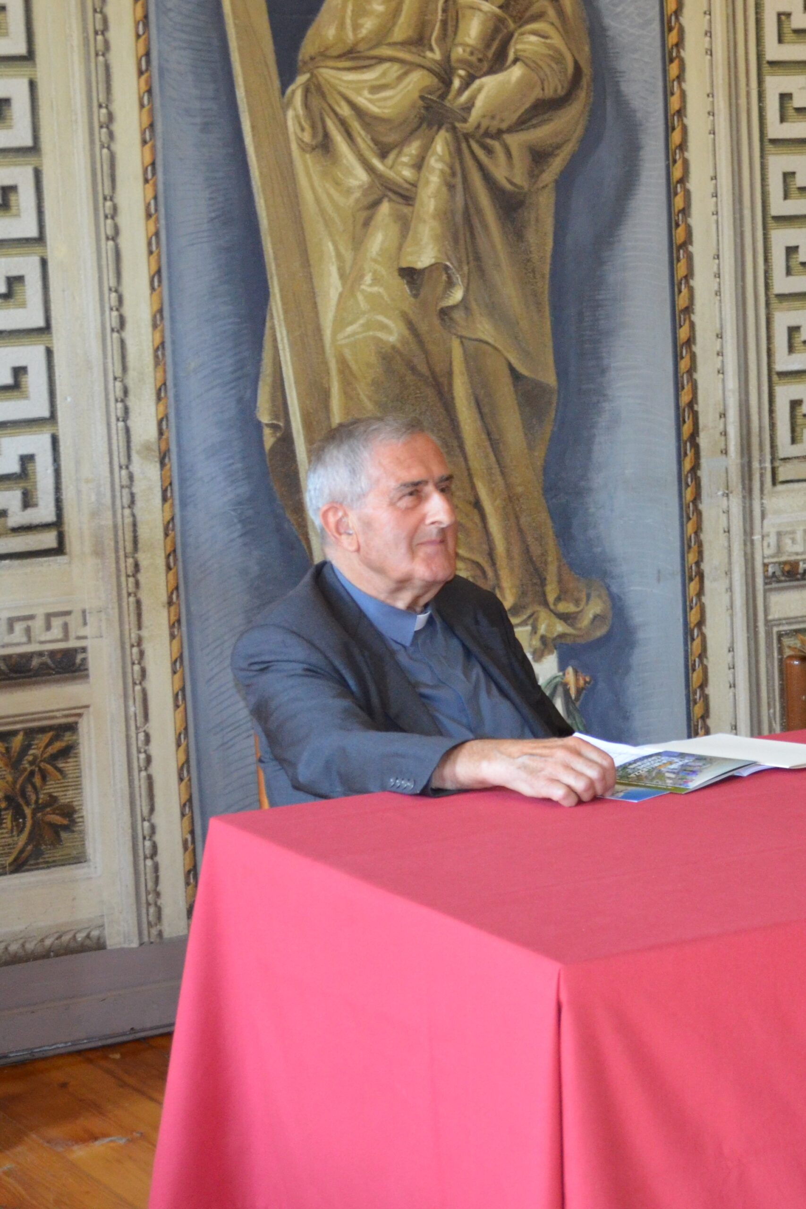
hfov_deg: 25.8
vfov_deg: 37.8
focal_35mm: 52
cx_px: 403
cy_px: 604
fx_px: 1763
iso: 1400
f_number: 5
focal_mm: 35
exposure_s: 1/60
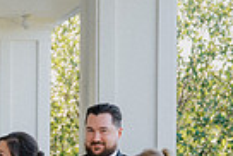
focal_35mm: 192
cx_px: -139
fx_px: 1244
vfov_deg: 7.1
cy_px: 214
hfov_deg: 10.3
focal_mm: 43
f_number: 2.8
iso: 320
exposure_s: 1/400
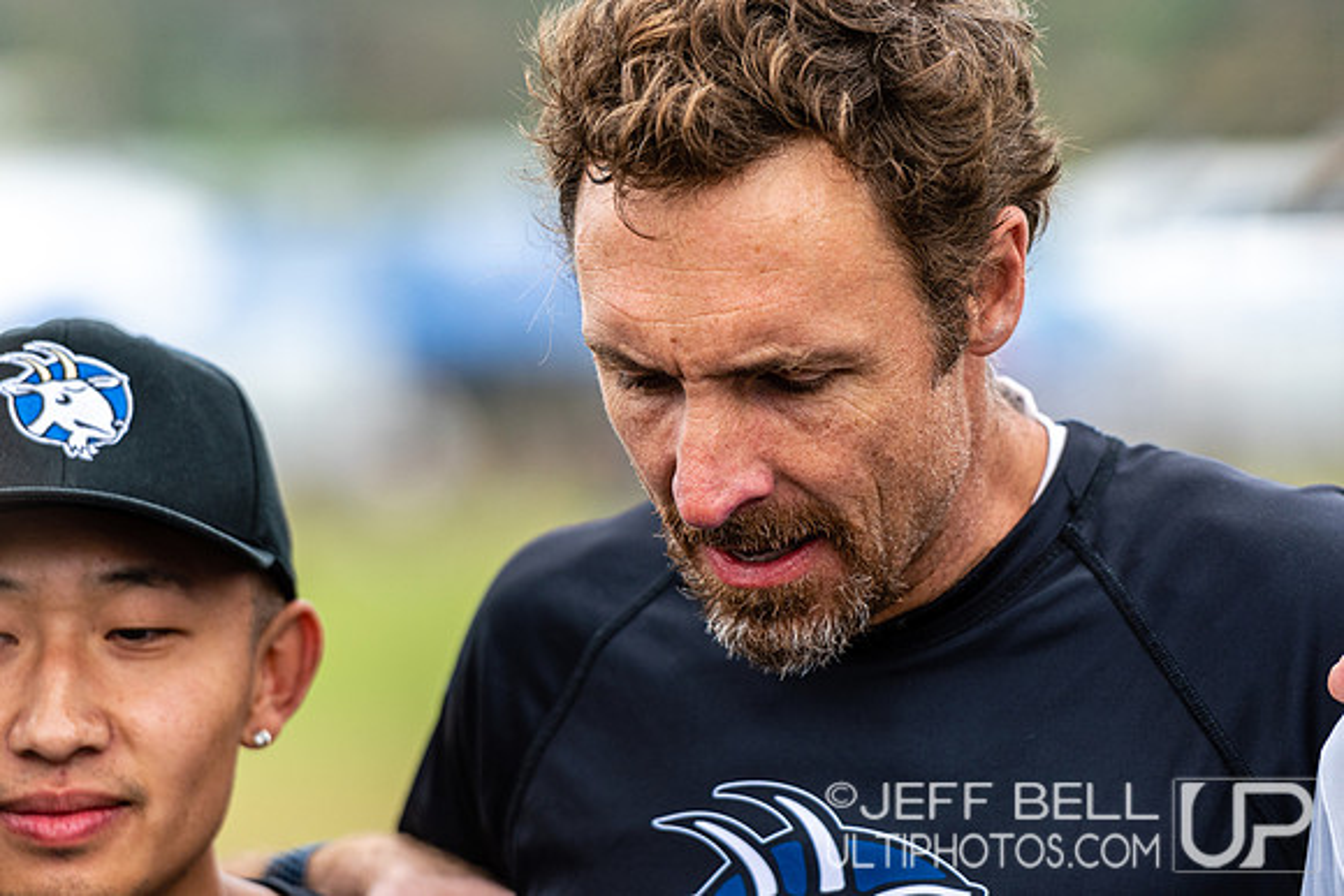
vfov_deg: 4.6
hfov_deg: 6.9
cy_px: 448
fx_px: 11202
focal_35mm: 300
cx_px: 672
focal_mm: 200
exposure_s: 1/1000
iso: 320
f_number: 2.8
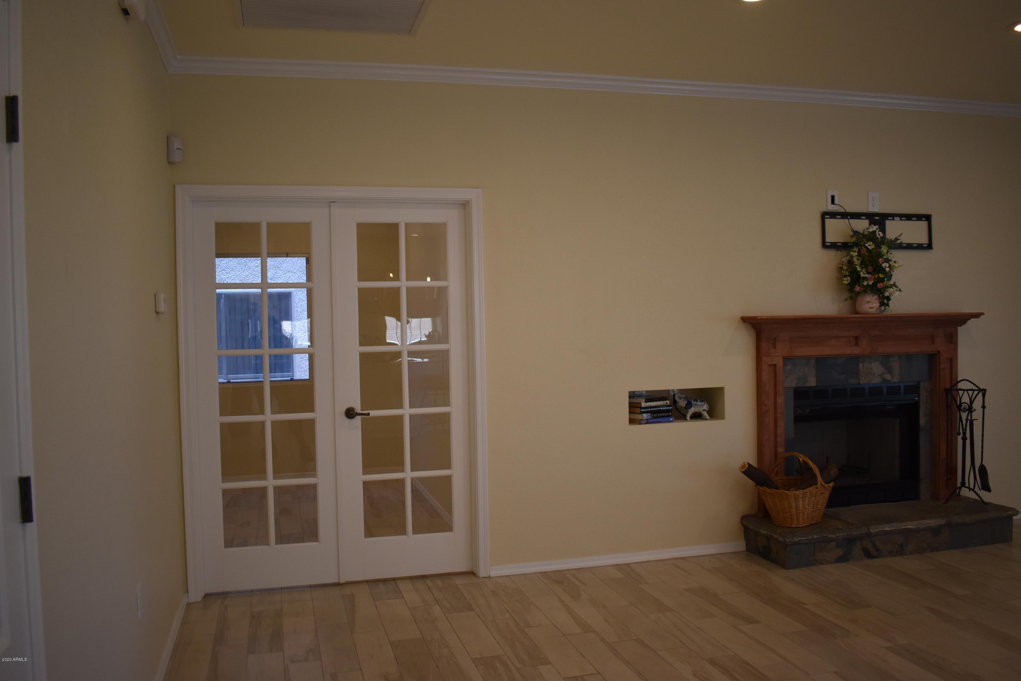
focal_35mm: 30
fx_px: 851
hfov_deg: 61.9
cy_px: 340
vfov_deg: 43.6
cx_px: 510
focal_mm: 20
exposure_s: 1/250
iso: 640
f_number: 3.8
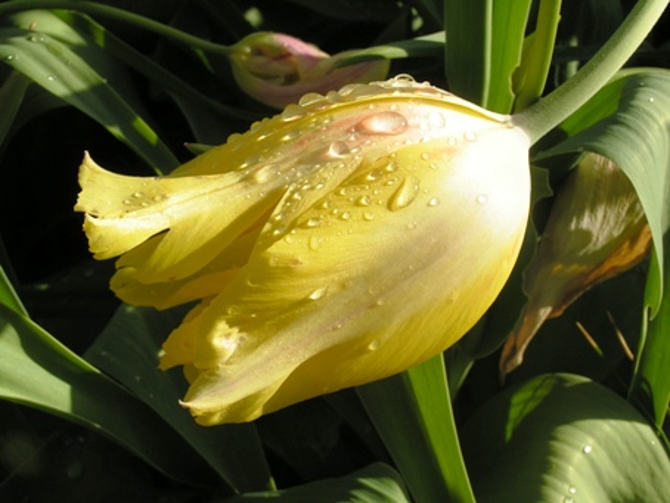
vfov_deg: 22.0
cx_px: 335
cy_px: 252
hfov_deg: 29.0
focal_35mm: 67
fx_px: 1297
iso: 50
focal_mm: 11.1
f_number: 5.6
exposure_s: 1/320
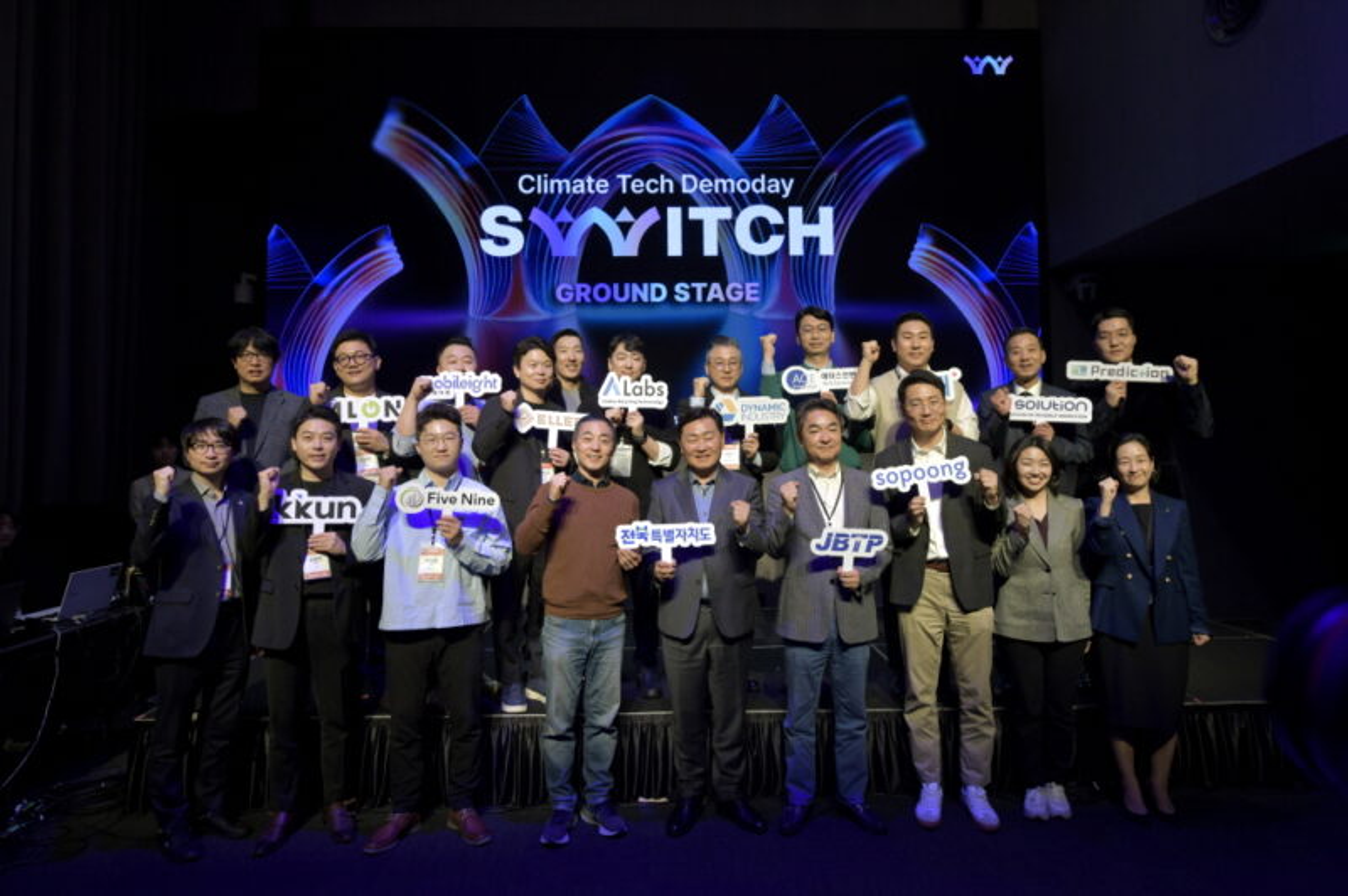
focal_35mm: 20
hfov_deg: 84.0
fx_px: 748
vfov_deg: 61.8
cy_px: 448
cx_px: 674
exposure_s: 1/100
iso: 400
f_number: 5.6
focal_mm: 20
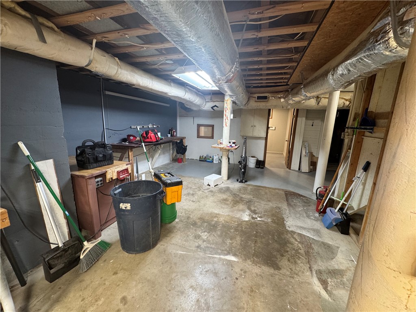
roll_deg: -1.3
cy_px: 156
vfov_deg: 85.7
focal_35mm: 14
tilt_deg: -11.0
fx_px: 168
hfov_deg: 102.1
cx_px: 208
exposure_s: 1/60
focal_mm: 2.22
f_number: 2.2
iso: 200
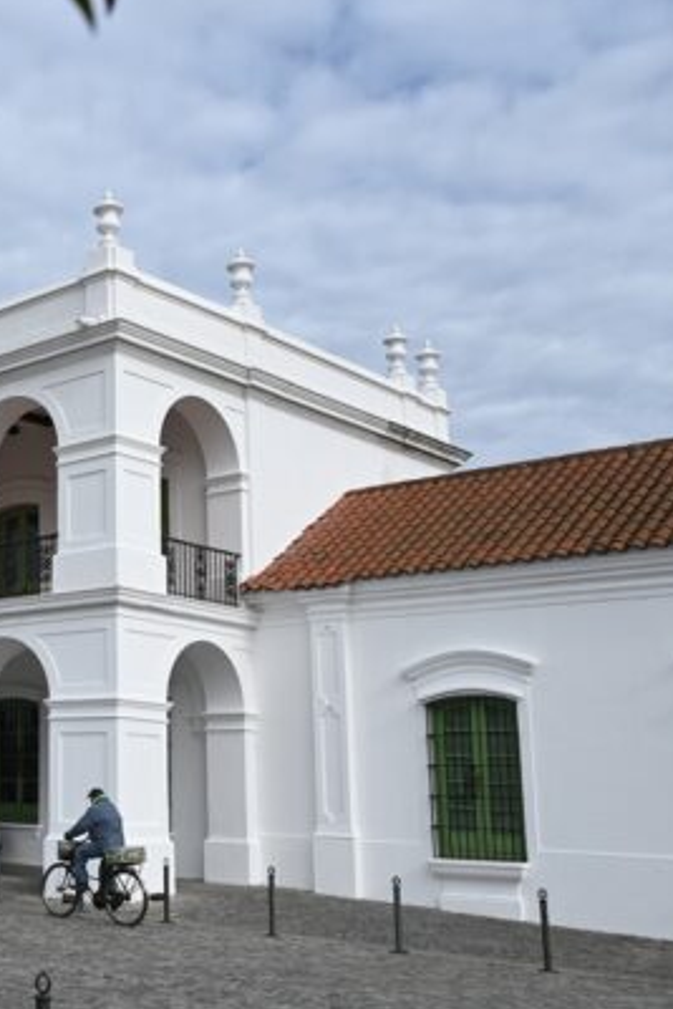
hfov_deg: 25.6
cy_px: 549
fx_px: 1289
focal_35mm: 46
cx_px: -179
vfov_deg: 42.7
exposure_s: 1/1600
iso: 320
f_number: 6.3
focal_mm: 24
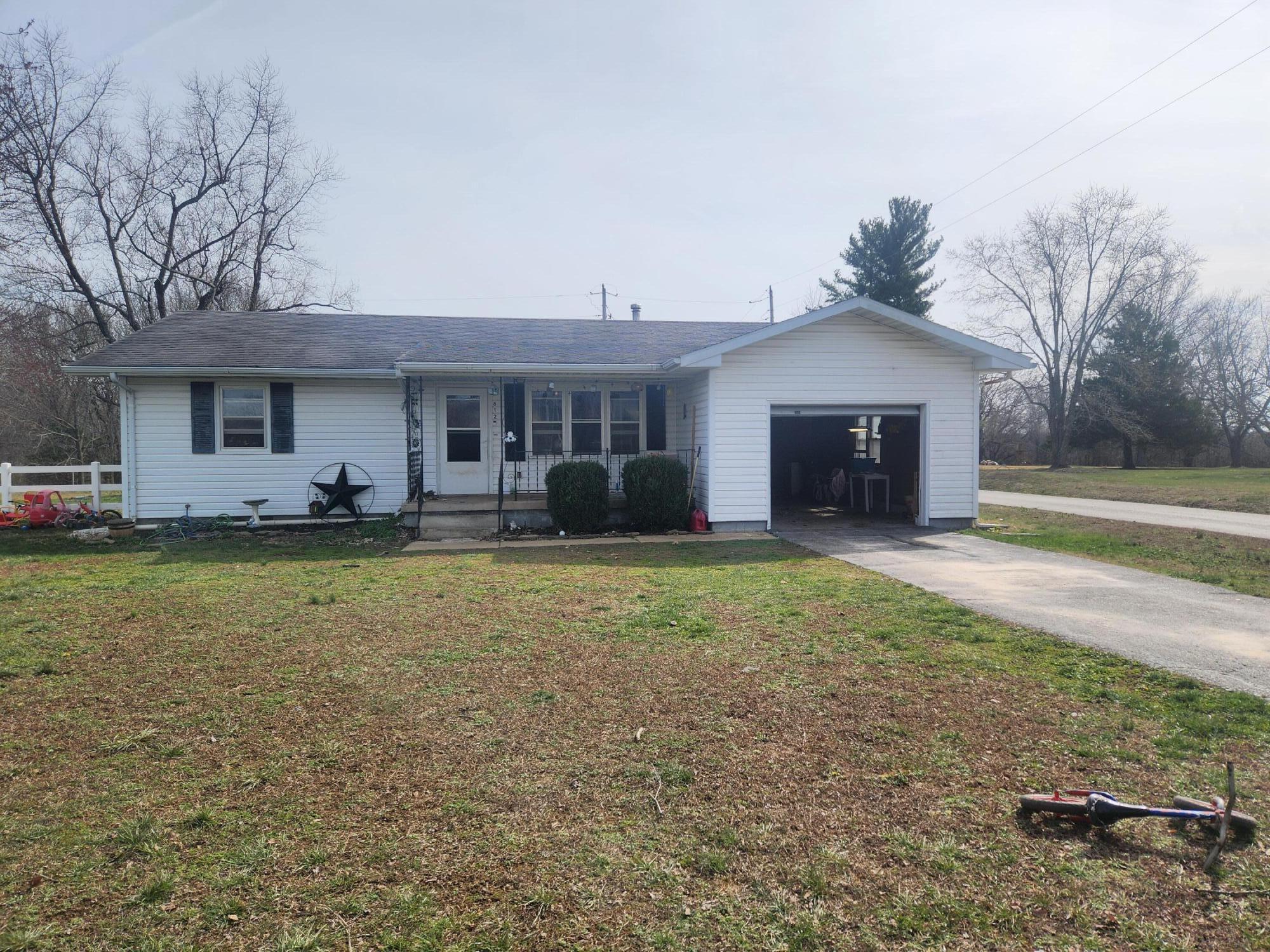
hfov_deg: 73.9
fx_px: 844
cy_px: 476
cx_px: 635
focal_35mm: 23
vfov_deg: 58.9
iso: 20
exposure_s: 1/2708
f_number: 1.8
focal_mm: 5.4
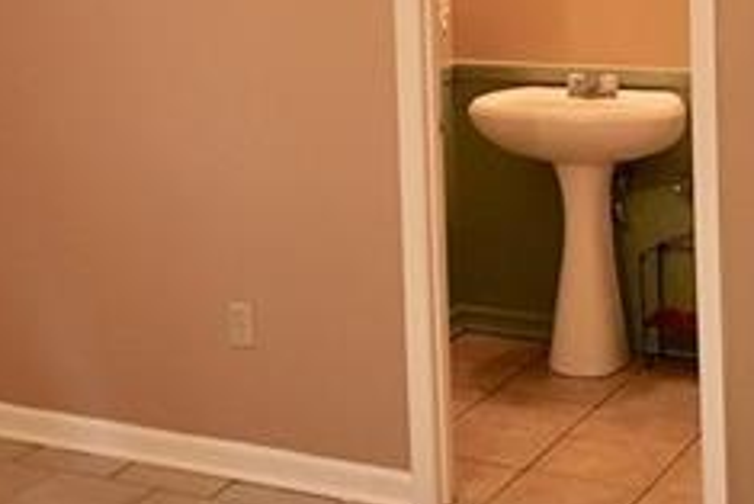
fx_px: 1718
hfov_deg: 23.9
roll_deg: +2.2
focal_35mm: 82
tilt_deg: -5.2
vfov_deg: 16.4
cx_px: 39
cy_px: 16
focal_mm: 4.15
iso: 125
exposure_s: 1/30
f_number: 2.2
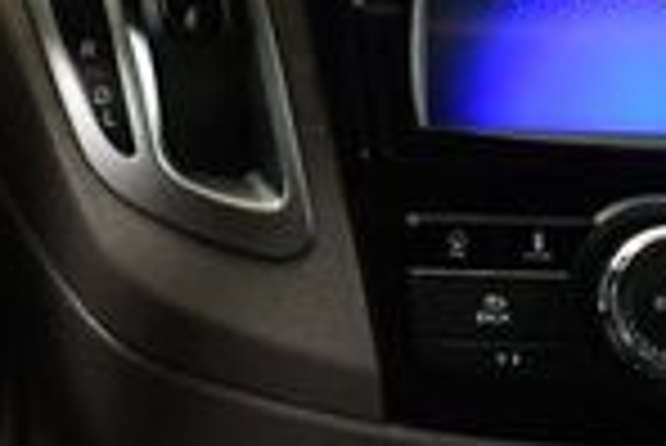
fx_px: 2889
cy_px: -243
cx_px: -99
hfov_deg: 12.9
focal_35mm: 156
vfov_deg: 8.6
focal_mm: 18
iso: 3200
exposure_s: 1/100
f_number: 3.5
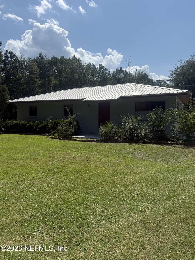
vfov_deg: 71.6
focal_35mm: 24
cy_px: 130
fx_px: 180
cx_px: 98
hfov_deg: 56.8
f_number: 1.78
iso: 80
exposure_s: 1/6711
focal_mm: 6.76
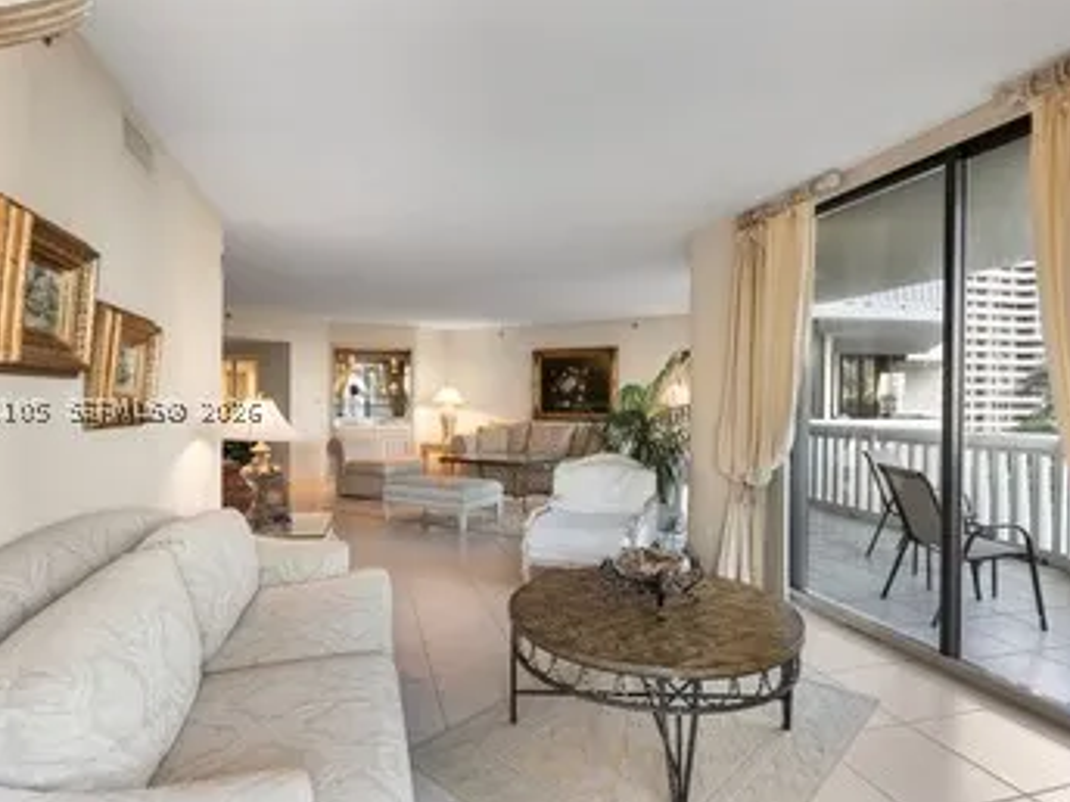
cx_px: 519
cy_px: 407
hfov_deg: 84.6
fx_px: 587
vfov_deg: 68.7
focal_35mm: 19
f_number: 8
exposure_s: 1/6
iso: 200
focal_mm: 17
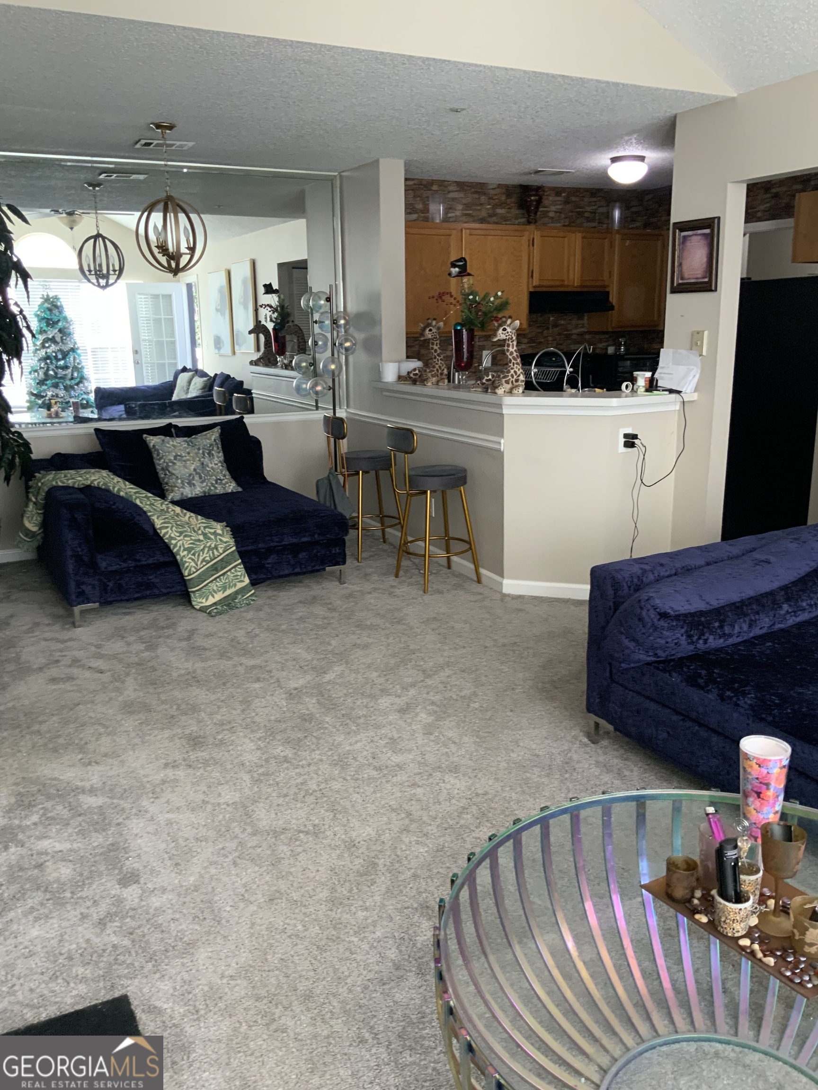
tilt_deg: -14.2
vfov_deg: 61.7
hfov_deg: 48.2
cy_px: 545
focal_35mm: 29
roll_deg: +1.9
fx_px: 914
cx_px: 409
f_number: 1.8
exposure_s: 1/60
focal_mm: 3
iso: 160
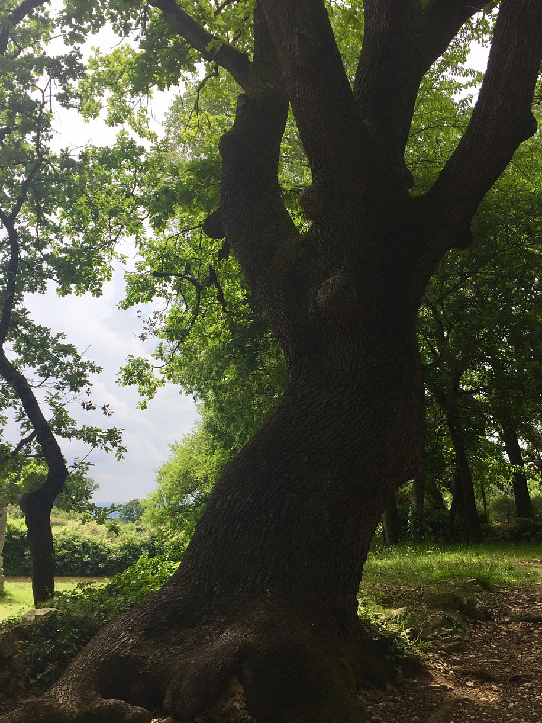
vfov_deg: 49.0
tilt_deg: +8.8
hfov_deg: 37.7
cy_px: 372
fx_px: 793
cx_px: 288
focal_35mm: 38
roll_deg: -1.4
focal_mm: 4.15
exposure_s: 1/706
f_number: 2.2
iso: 32
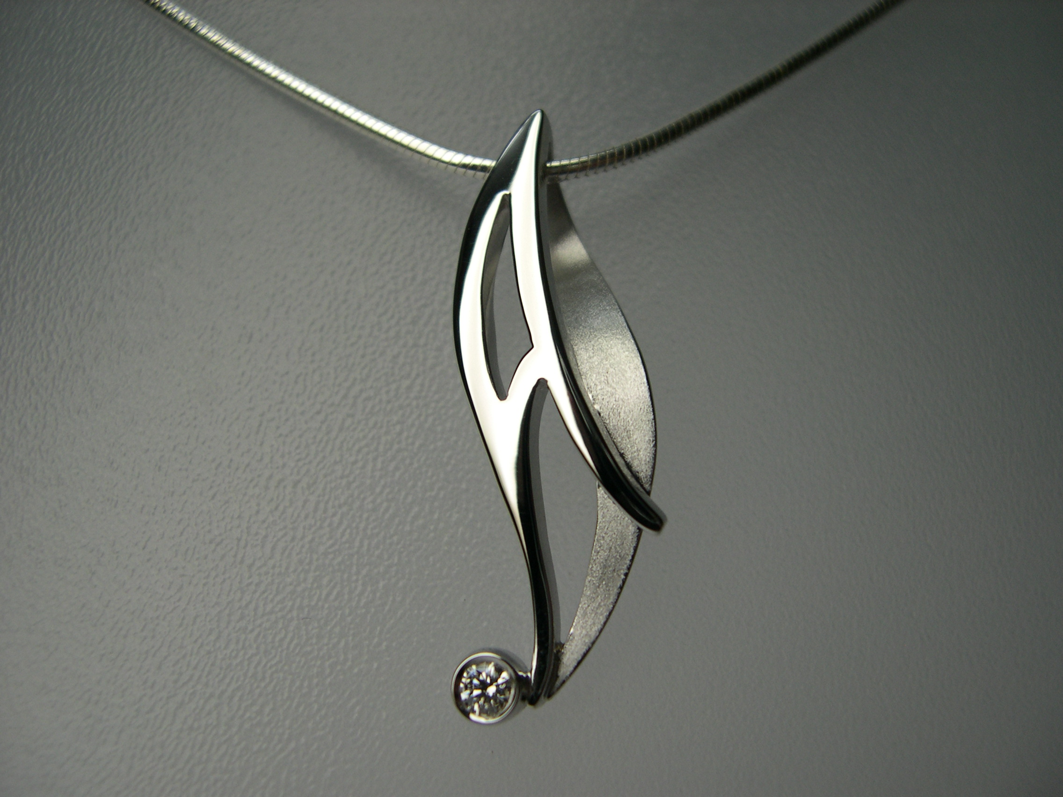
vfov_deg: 37.7
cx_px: 532
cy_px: 398
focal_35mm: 38
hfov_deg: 49.0
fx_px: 1167
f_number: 2.8
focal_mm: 8
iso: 100
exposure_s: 1/374
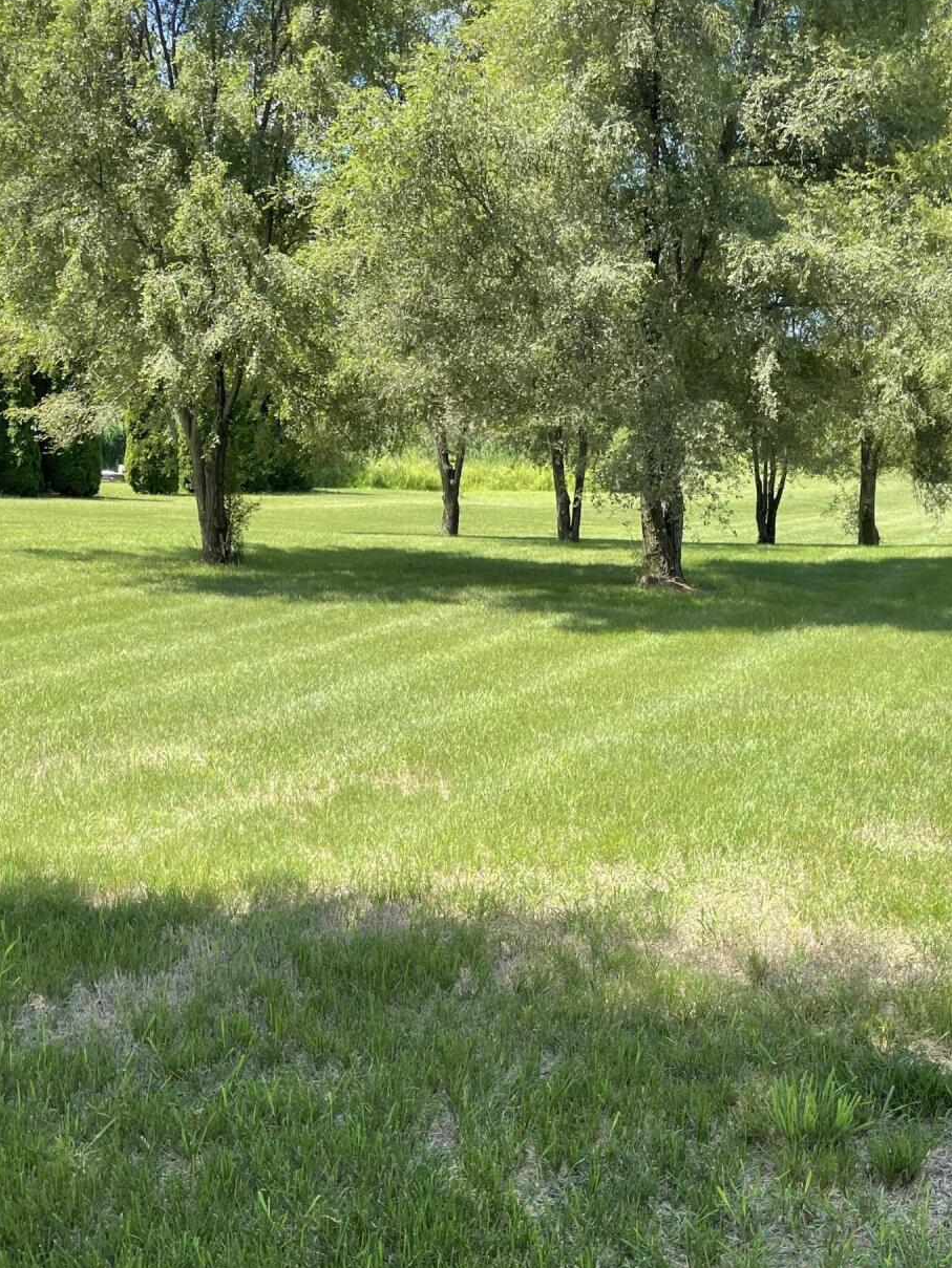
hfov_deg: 33.4
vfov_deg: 43.7
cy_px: 752
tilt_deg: -14.9
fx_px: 1576
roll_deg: -1.3
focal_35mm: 43
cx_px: 616
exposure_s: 1/1052
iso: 32
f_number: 1.6
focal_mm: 4.2
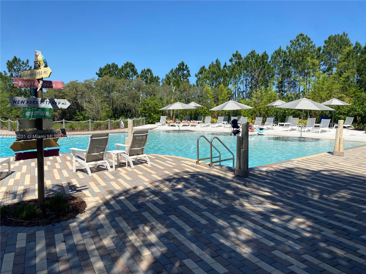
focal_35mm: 26
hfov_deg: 67.3
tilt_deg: -4.4
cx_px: 183
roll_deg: +0.2
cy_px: 137
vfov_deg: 53.1
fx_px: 275
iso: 32
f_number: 1.8
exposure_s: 1/3300
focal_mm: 4.25
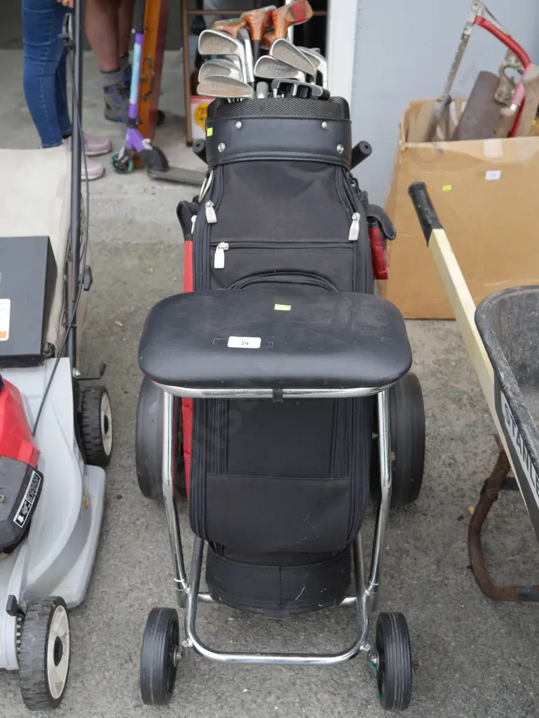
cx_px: 270
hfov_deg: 41.8
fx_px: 705
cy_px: 359
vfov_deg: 53.9
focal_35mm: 34
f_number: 4
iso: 200
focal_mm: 17
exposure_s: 1/160
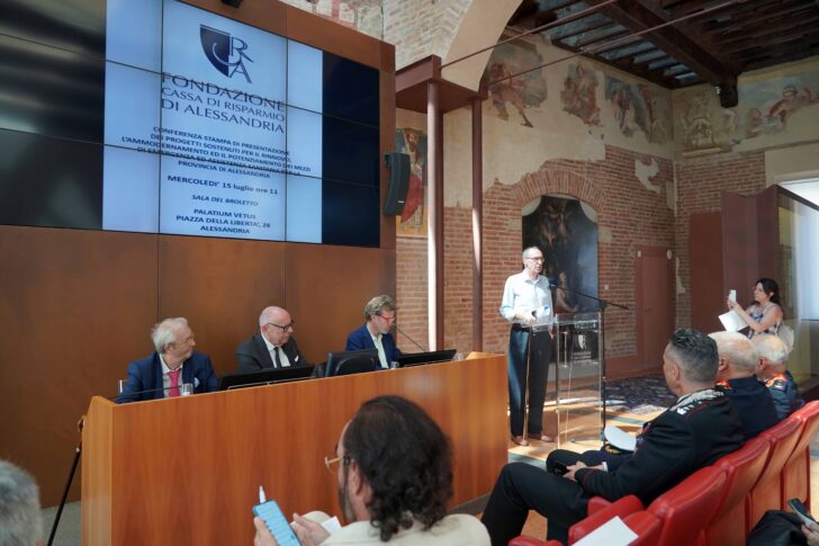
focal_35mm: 24
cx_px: 410
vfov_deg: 53.1
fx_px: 546
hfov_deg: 73.8
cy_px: 273
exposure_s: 1/200
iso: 800
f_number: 4
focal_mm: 24
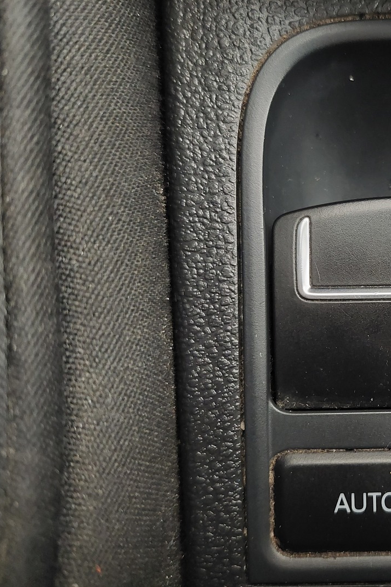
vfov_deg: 54.4
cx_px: 390
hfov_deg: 34.5
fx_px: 570
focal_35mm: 35
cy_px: 293
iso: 1000
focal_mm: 5.23
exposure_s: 1/25
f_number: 1.8
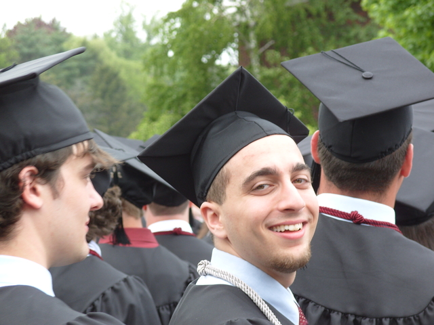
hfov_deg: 15.4
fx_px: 1605
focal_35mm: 128
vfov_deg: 11.6
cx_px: 217
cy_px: 162
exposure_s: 1/180
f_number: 3.9
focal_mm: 28.5
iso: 80
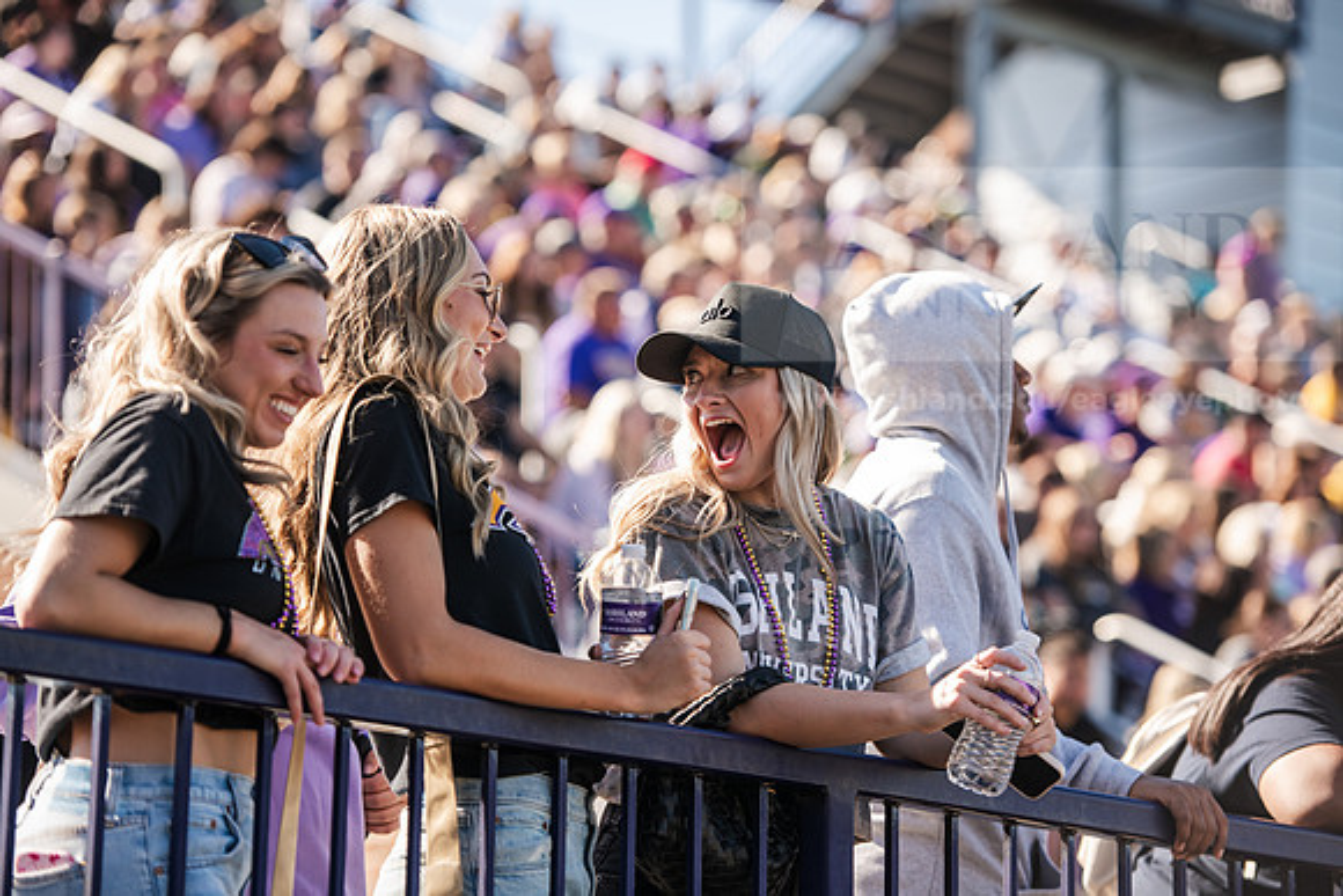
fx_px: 5037
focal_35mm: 135
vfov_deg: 10.2
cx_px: 672
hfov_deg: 15.2
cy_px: 448
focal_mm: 135
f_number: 3.2
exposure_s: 1/1000
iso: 200
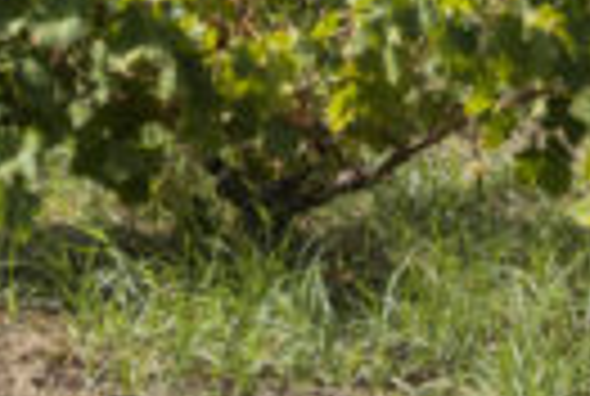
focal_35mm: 246
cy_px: -718
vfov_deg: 5.3
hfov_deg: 8.1
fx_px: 4041
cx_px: -473
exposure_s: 1/800
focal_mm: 42
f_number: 14
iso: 1250
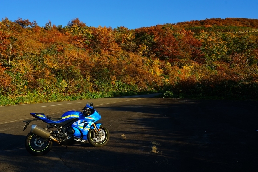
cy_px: 86
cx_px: 125
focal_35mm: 32
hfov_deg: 58.7
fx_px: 229
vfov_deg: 41.2
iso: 100
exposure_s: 1/80
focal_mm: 29
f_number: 10
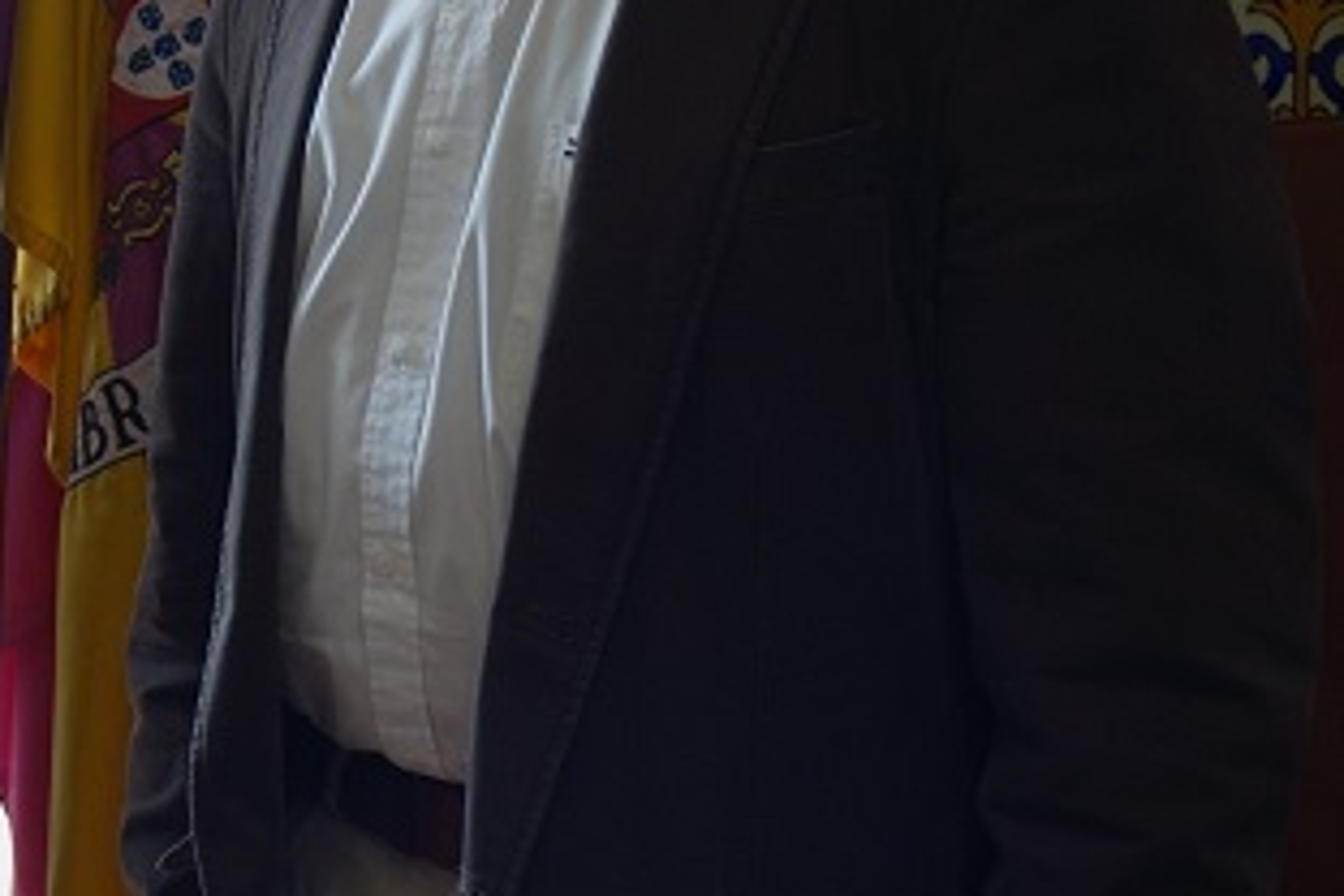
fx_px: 3770
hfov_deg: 19.1
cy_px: 69
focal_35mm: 101
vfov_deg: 13.4
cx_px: -254
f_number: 2.8
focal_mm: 15.45
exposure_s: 1/50
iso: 200
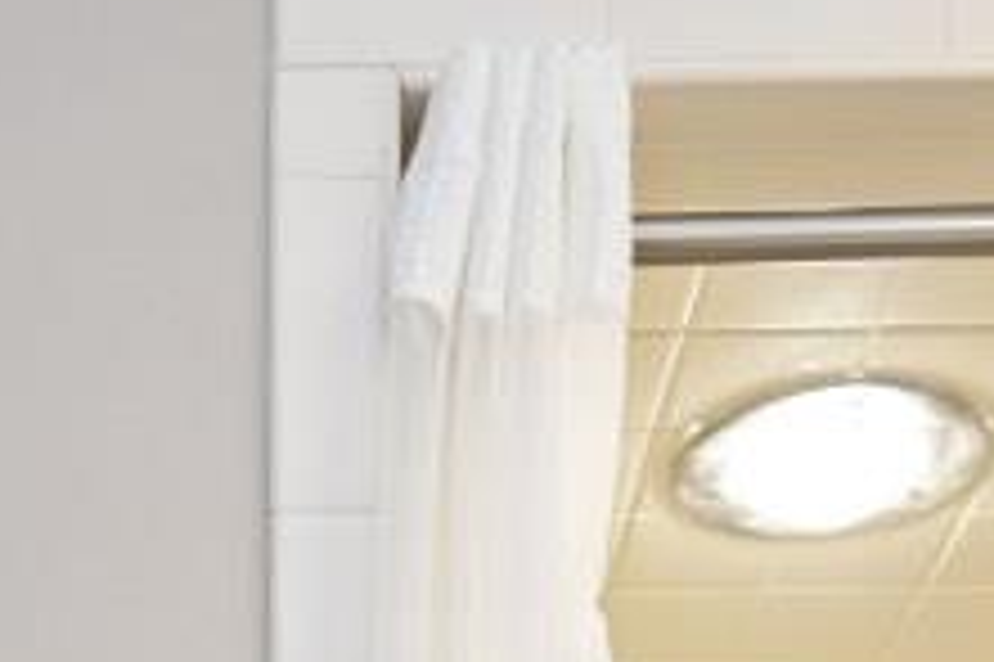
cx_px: 171
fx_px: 2621
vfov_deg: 10.9
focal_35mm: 95
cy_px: 1819
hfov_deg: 21.2
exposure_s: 1/60
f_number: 4
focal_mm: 14
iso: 250
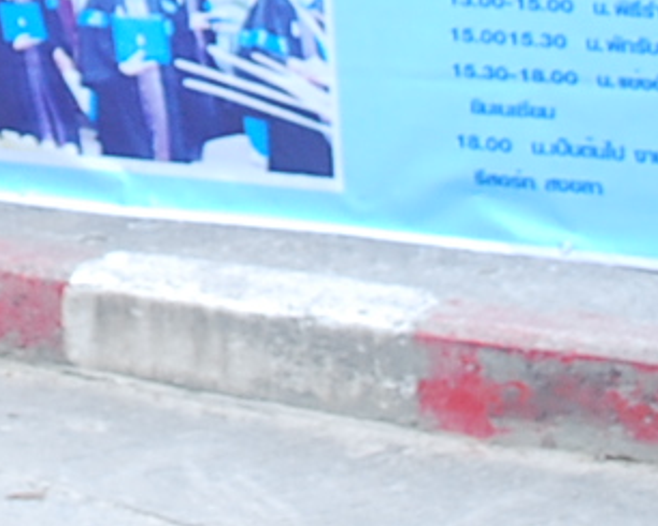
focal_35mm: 214
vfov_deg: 6.9
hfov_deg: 8.8
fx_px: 4169
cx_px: -305
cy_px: -659
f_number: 4.2
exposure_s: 1/15
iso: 200
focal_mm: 24
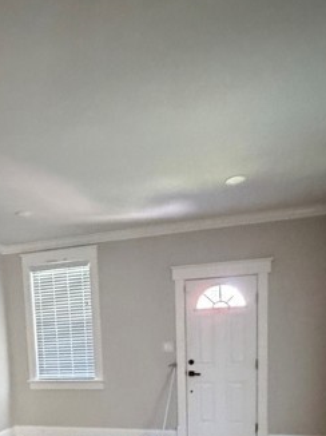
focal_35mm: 33
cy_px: 391
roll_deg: +4.0
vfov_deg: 49.5
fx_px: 415
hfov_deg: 42.1
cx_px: 100
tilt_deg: -10.6
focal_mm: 2.22
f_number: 2.2
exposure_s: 1/53
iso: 1250
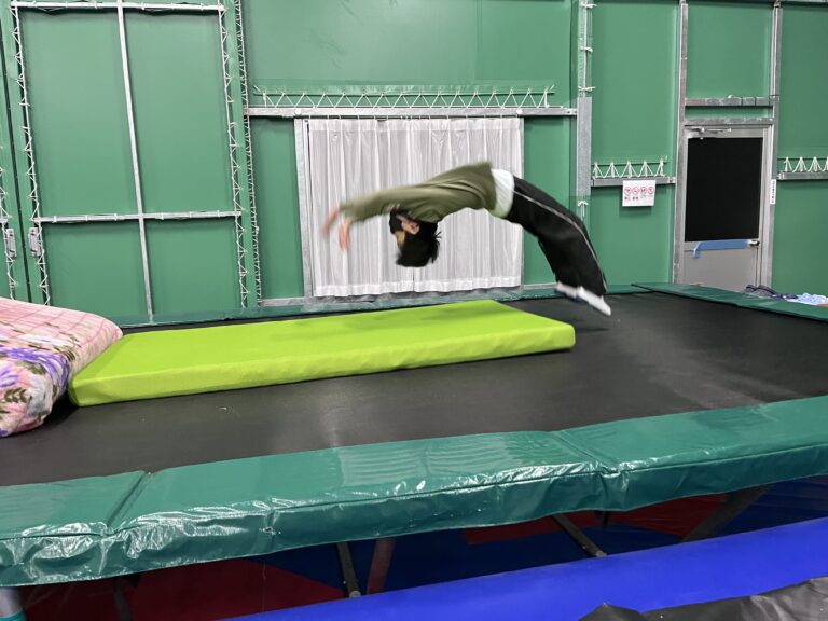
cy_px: 310
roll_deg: +2.3
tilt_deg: -6.2
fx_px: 622
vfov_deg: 53.1
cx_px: 414
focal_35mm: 26
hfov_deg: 67.3
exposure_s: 1/60
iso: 500
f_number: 1.6
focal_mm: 5.1
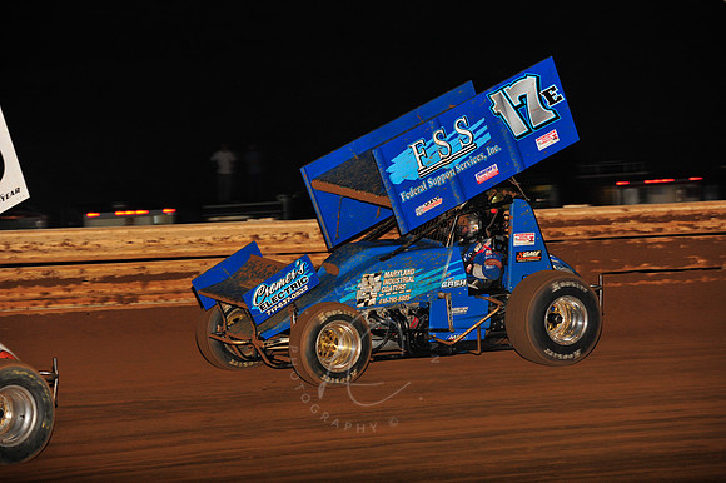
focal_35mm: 145
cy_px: 242
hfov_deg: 14.2
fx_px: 2922
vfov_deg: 9.5
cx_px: 363
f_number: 6.3
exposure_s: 1/320
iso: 1000
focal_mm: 145
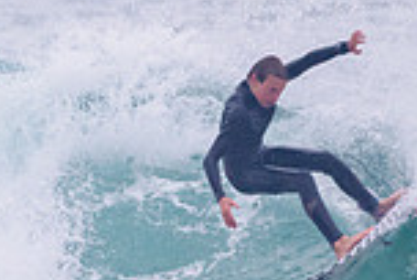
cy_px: 214
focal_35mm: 2334
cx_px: 322
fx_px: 27088
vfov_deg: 0.6
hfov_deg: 0.9
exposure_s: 1/2000
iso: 800
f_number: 5.6
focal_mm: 500
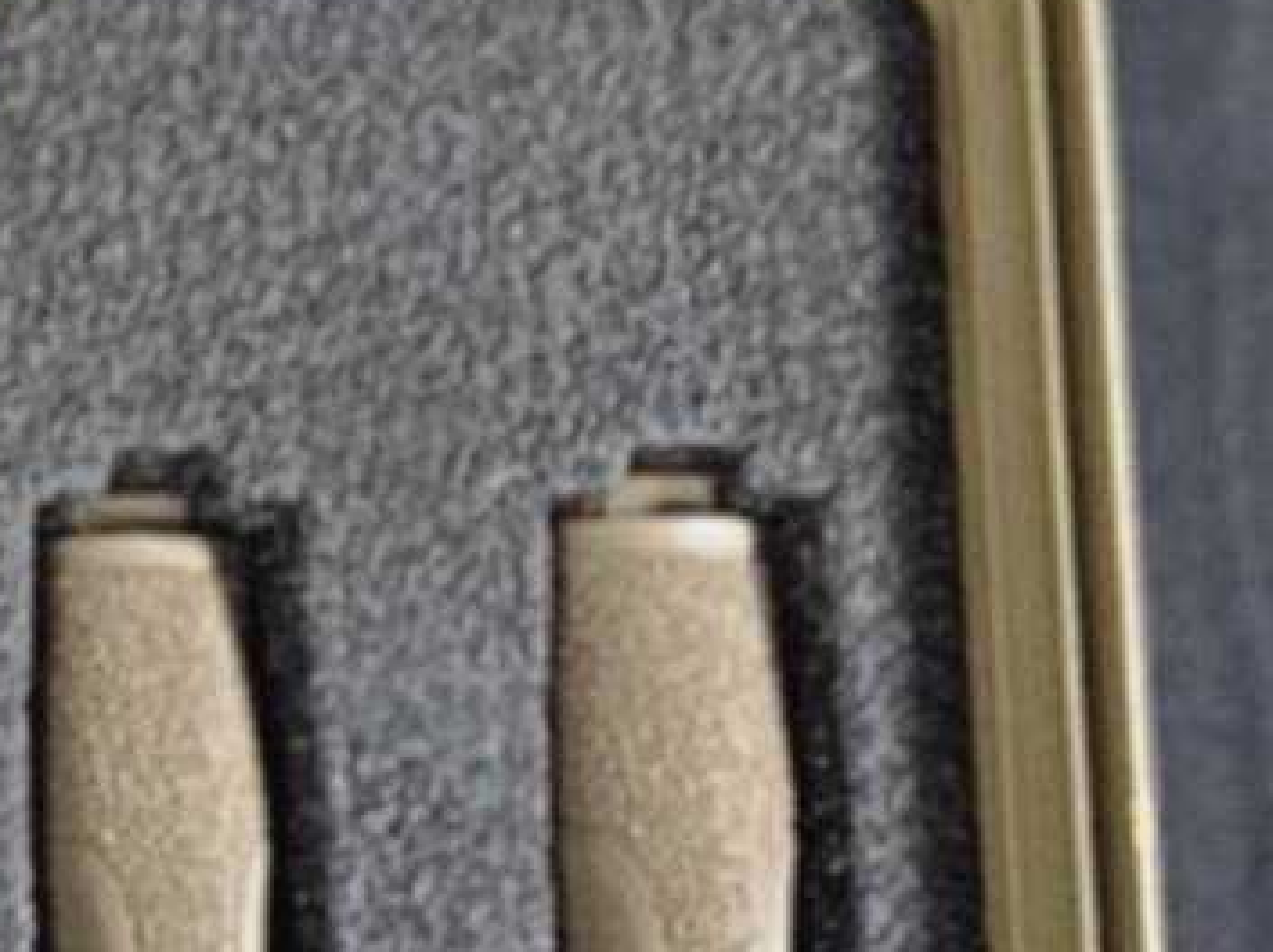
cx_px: -2351
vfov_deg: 7.8
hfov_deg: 9.6
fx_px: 6135
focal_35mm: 167
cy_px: 2773
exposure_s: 1/30
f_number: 1.7
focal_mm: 6.3
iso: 500
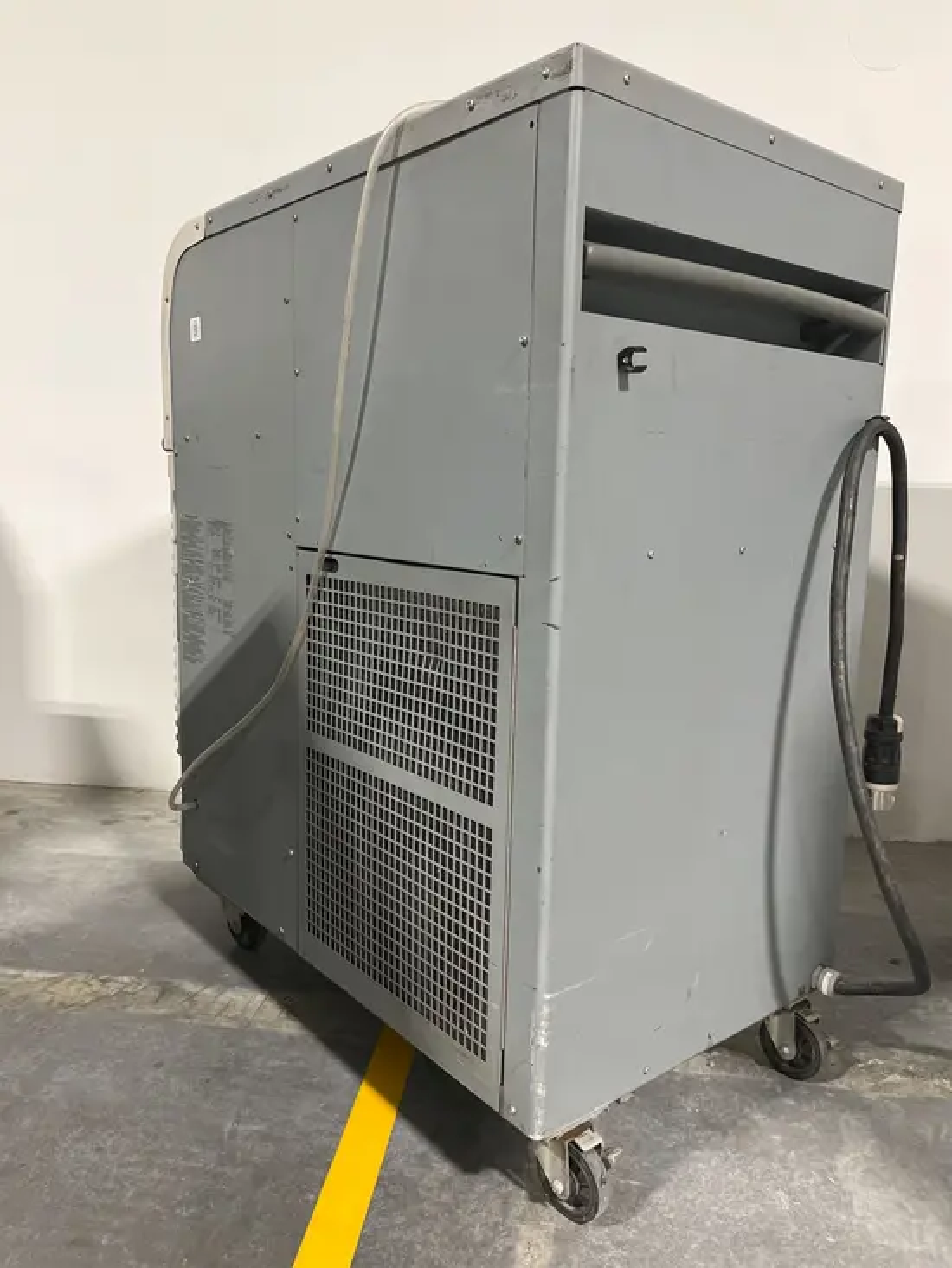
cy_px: 634
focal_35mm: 26
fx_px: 953
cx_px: 476
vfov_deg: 67.3
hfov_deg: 53.1
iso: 250
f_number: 1.6
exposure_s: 1/60
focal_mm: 5.1
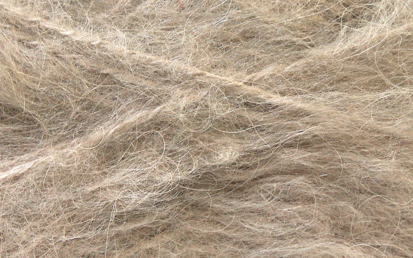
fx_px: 1261
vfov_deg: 11.7
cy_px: 102
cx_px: 246
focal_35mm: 112
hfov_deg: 18.6
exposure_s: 1/18.9
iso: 200
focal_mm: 17.25
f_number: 2.9
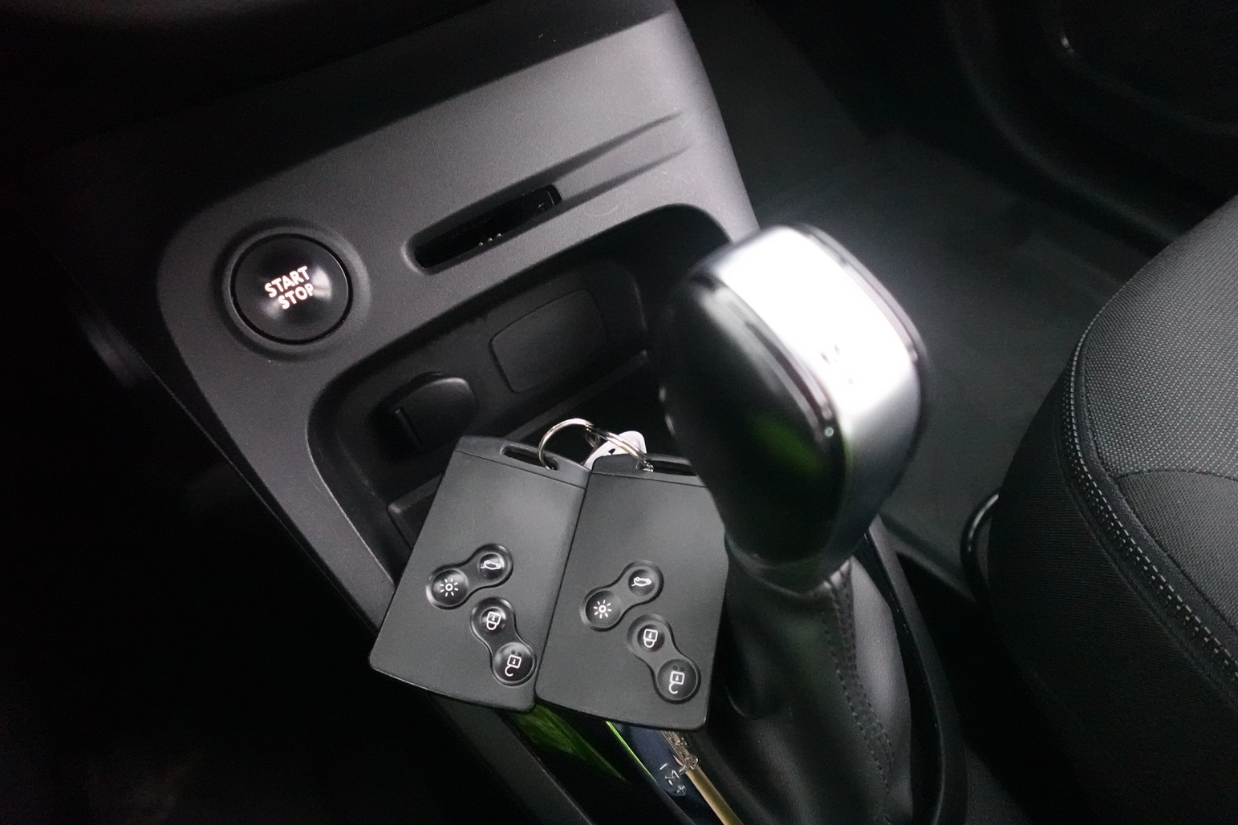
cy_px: 420
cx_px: 641
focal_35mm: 21
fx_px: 722
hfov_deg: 81.2
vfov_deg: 59.5
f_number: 2
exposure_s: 1/25
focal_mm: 7.6
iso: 6400
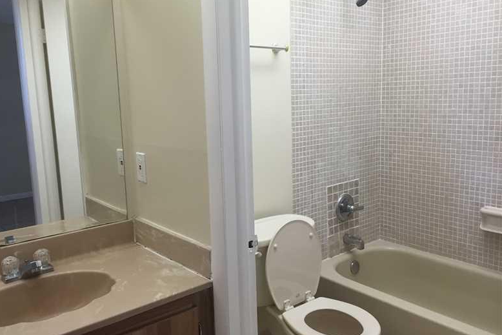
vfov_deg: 42.3
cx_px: 245
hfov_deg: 60.3
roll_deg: +2.0
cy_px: 159
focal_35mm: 31
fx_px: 432
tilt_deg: -7.9
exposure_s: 1/30
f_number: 2.2
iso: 40
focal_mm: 4.15
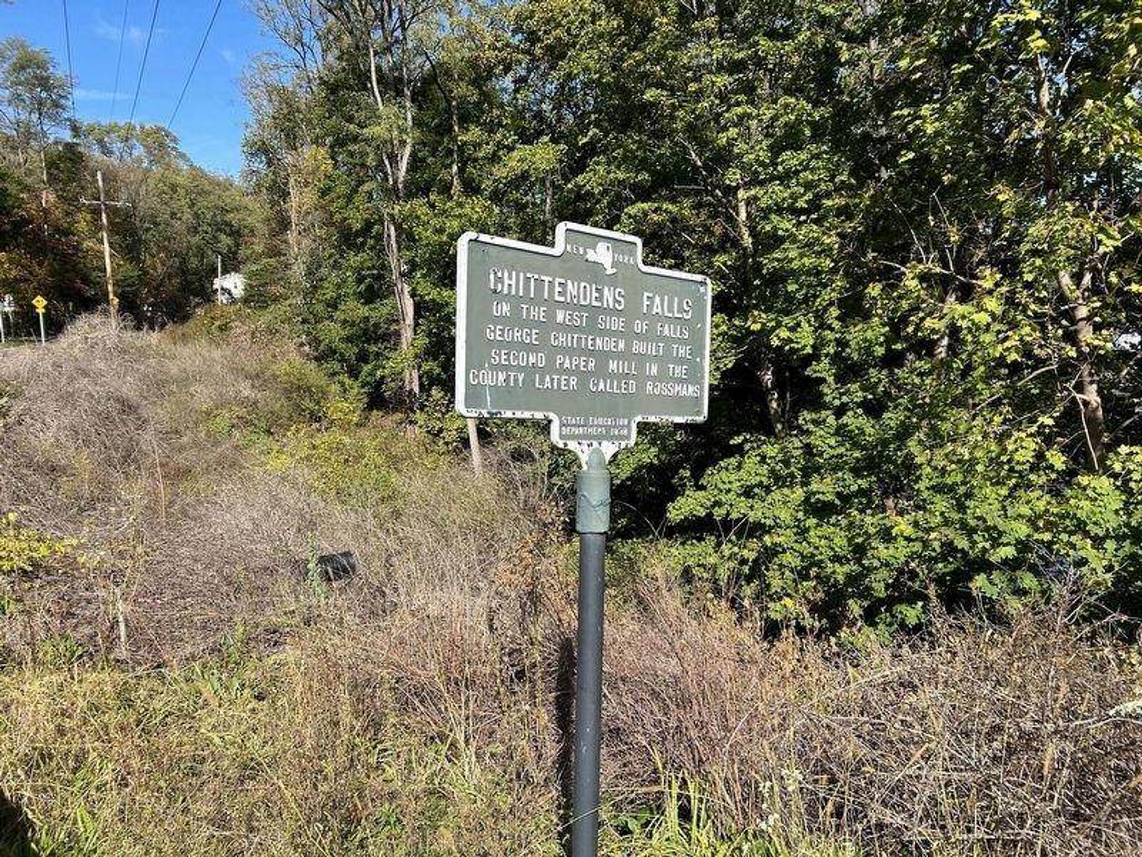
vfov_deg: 53.1
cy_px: 428
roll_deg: -0.1
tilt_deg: -7.7
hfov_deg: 67.3
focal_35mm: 26
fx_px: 858
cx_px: 571
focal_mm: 5.7
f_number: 1.5
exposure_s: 1/2353
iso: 50
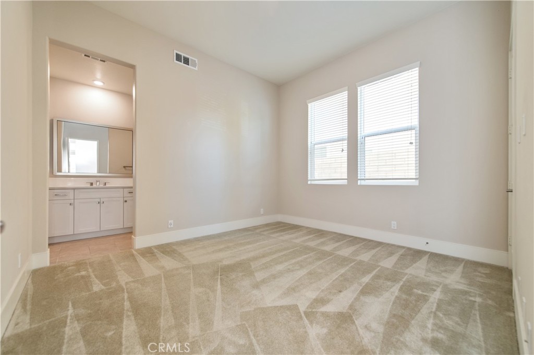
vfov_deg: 81.1
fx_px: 207
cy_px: 178
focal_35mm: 14
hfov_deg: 104.3
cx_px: 267
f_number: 4
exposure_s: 1/60
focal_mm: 14
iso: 360
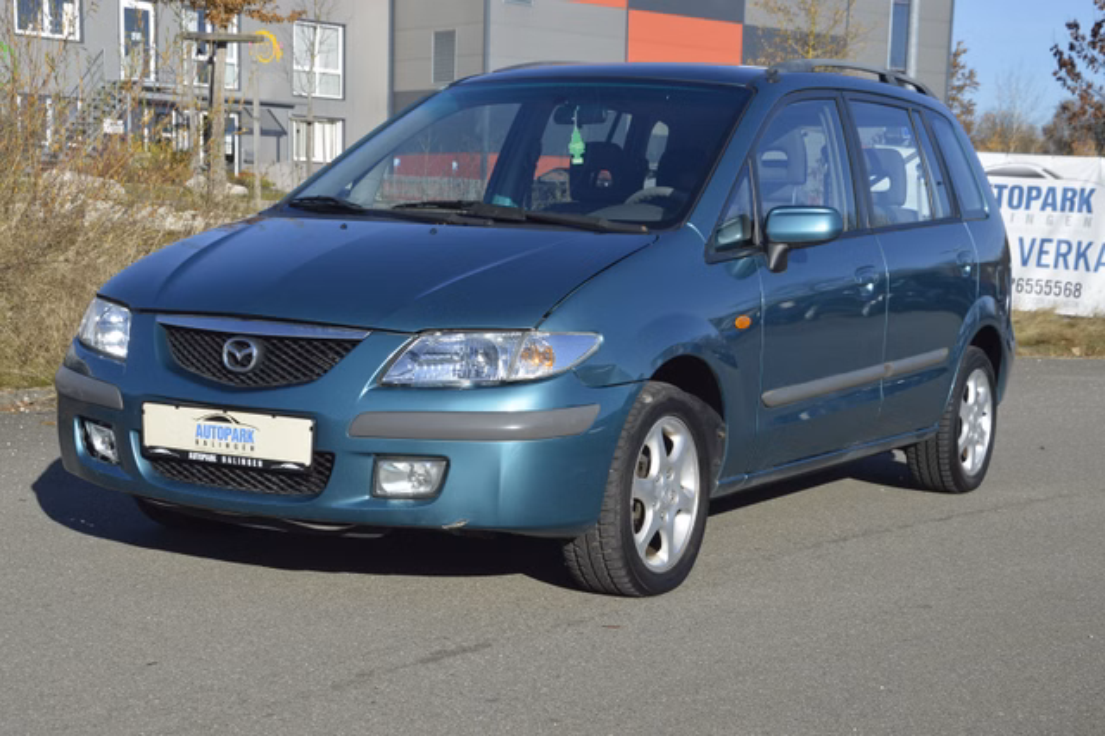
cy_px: 368
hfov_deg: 33.4
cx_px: 552
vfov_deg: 22.6
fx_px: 1841
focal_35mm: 60
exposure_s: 1/250
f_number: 8
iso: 100
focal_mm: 40
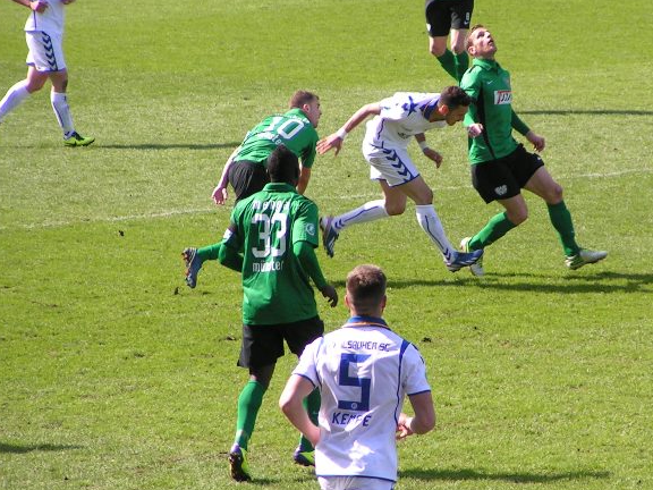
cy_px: 245
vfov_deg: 3.4
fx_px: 8149
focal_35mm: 432
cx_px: 425
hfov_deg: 4.6
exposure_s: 1/400
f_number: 3.5
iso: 50
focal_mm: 47.6
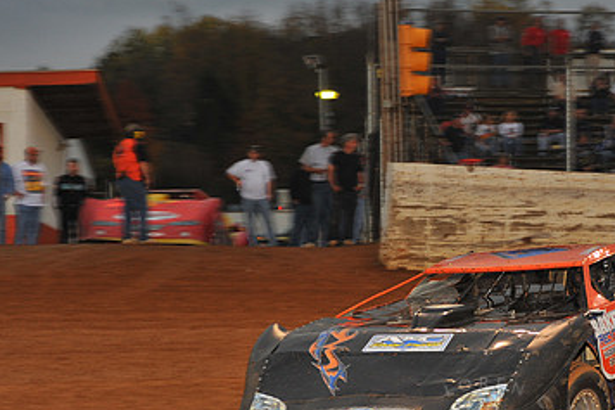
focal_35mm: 114
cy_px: 322
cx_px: 484
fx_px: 1947
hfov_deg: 17.8
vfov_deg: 12.0
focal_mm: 70
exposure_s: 1/320
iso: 800
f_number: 7.1
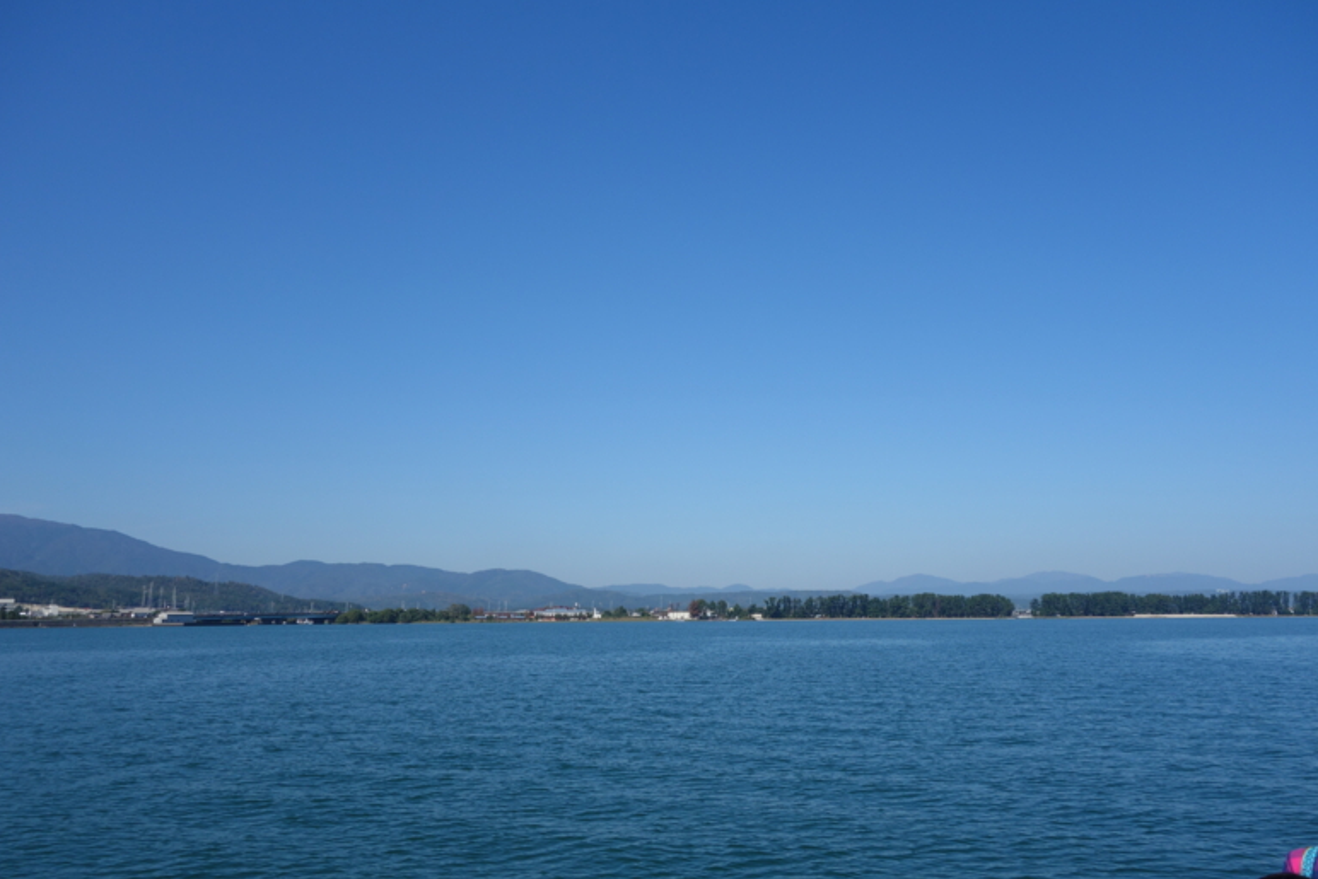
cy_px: 448
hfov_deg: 63.6
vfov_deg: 45.0
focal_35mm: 29
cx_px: 678
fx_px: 1062
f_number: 5.6
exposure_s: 1/800
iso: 125
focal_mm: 10.4
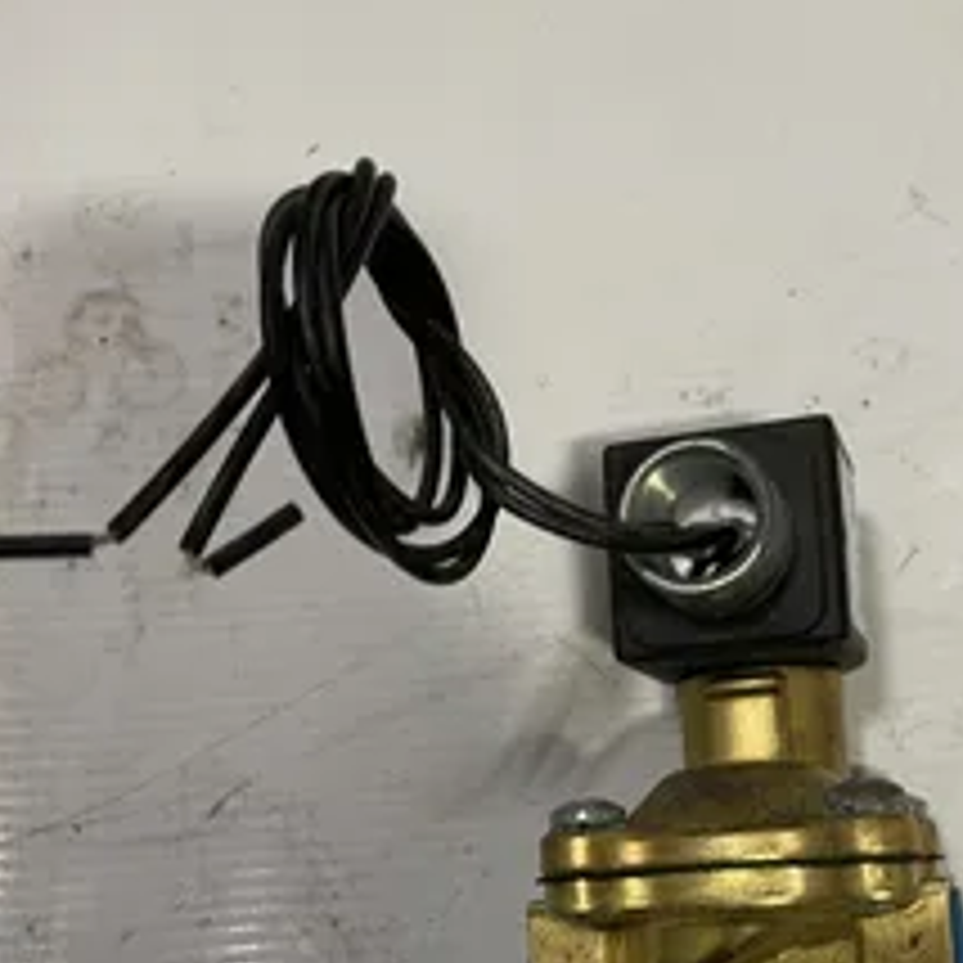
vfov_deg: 38.4
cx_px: 616
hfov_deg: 38.9
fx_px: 1353
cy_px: 698
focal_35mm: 43
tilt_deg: -75.6
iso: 125
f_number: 1.6
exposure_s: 1/60
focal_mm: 4.2
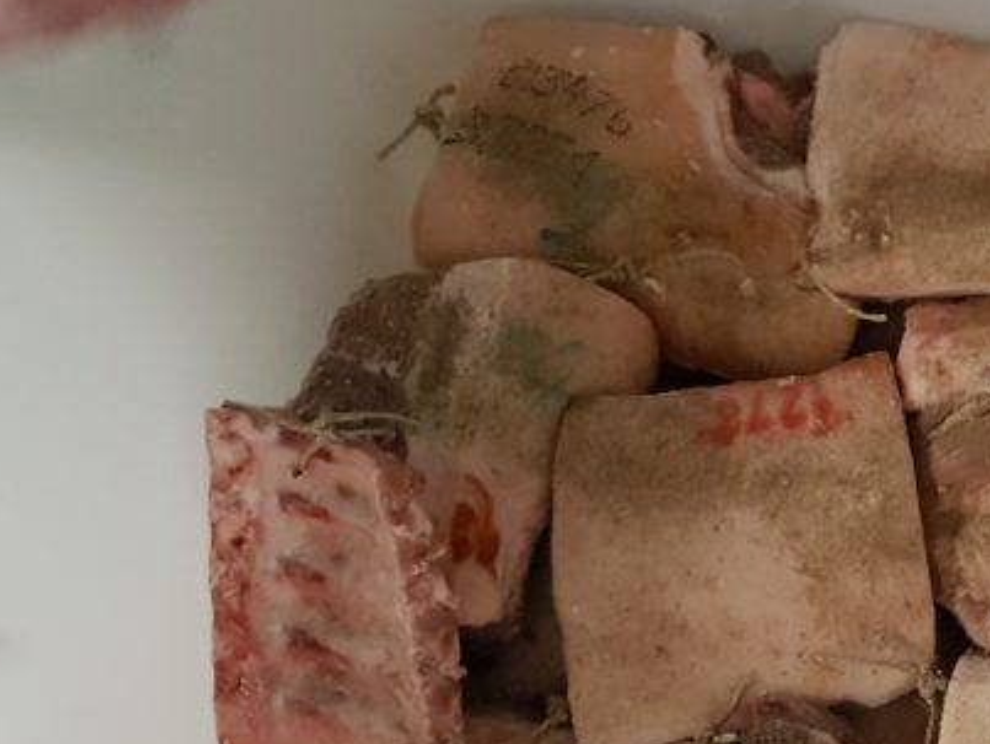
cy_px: 462
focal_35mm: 66
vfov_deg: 22.2
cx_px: 1140
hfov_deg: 26.6
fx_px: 1889
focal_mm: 4.2
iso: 800
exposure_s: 1/33
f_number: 1.7
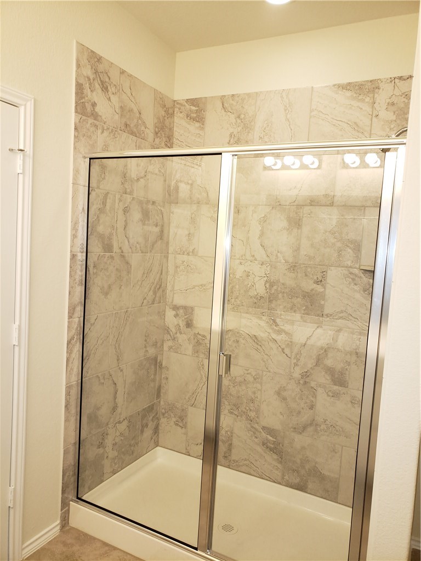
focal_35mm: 26
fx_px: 422
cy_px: 280
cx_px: 210
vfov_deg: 67.3
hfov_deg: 53.1
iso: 125
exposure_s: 1/24
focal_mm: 4.3
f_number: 2.4
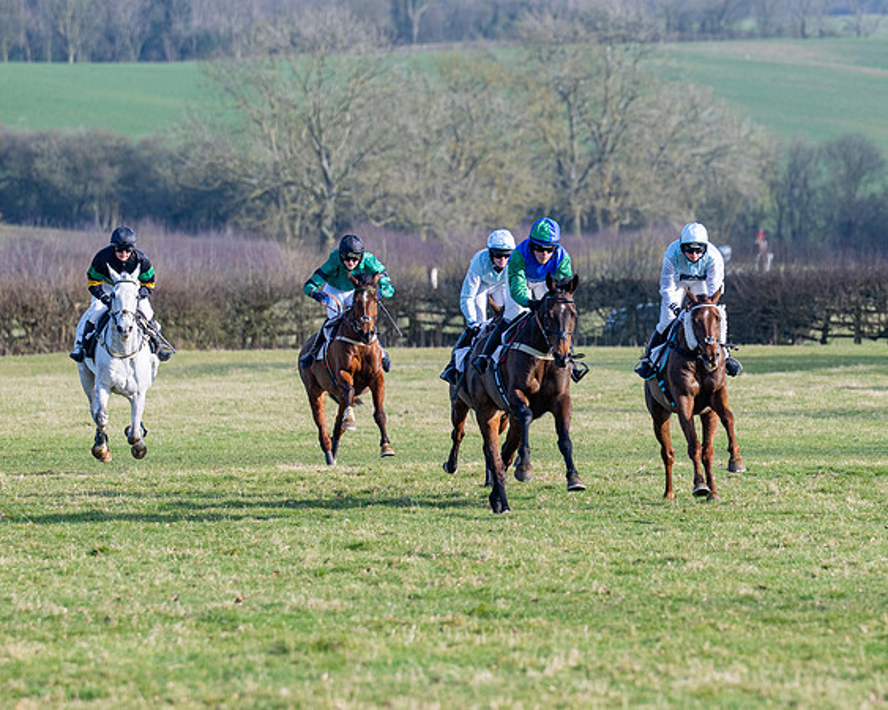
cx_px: 540
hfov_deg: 5.0
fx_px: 10119
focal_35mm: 385
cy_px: 392
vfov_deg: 4.0
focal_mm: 185
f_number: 4
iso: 160
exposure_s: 1/1250
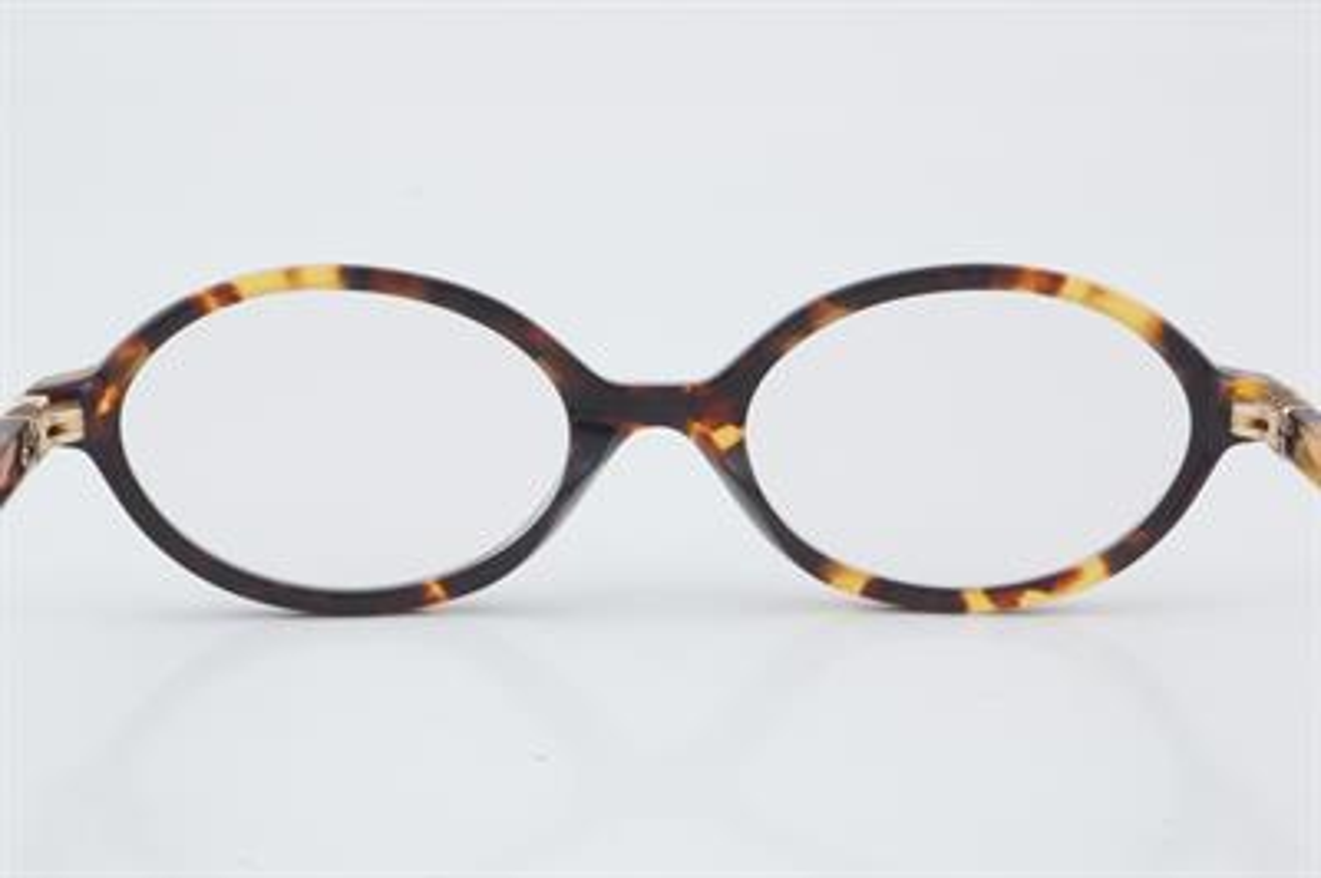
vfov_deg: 16.5
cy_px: 439
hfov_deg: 24.6
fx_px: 3025
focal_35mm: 82
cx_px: 660
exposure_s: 1/3
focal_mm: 55
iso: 100
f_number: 32
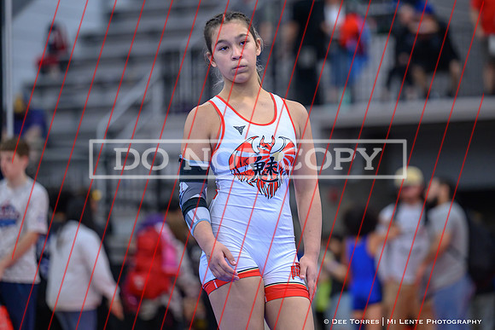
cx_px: 262
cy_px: 158
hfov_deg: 10.5
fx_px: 2704
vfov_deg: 7.0
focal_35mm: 197
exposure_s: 1/800
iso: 2200
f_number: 2.8
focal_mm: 165
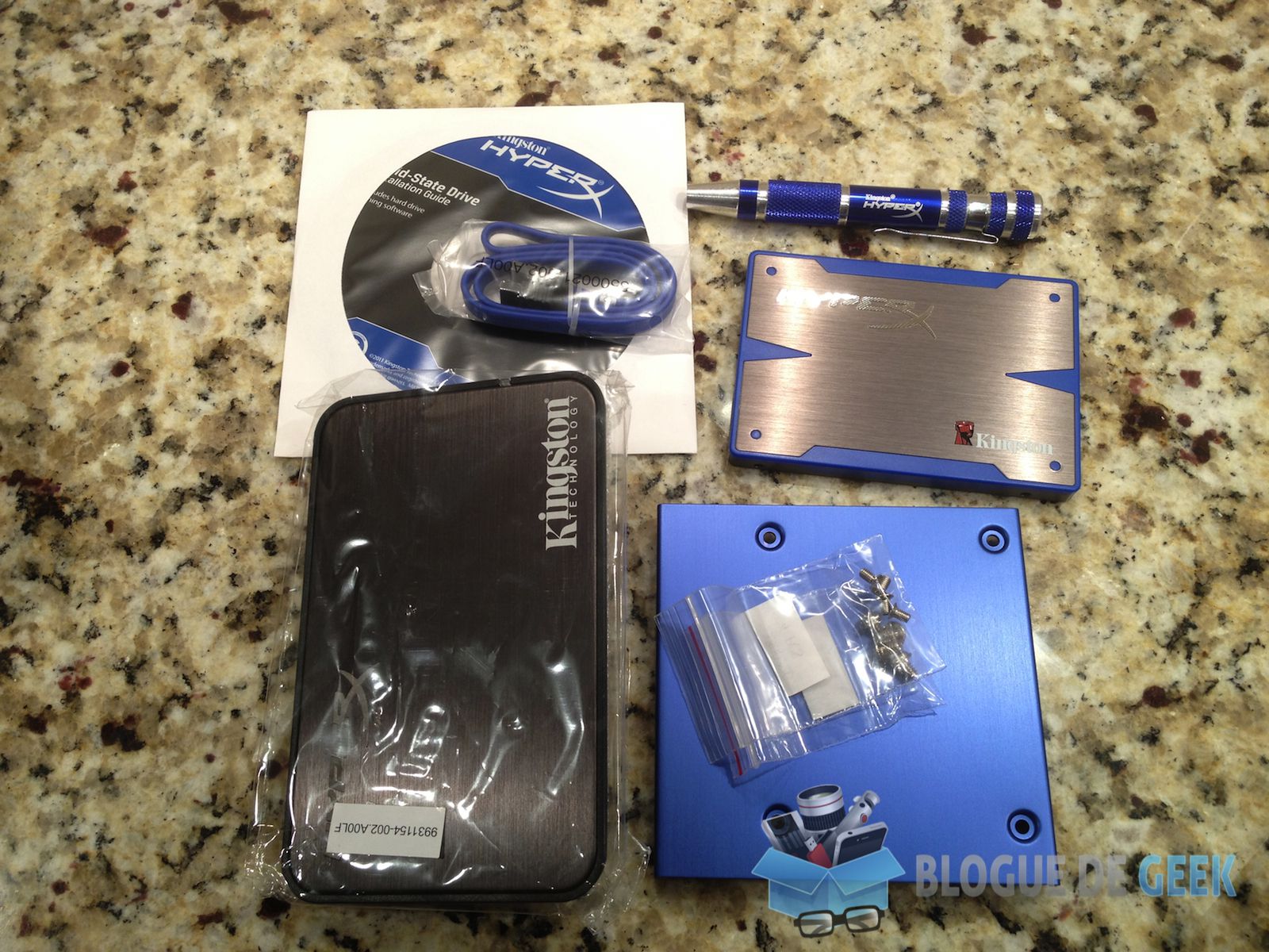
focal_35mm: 35
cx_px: 634
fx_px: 1283
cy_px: 476
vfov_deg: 40.7
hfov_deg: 52.6
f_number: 2.4
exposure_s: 1/24
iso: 64
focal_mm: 4.28
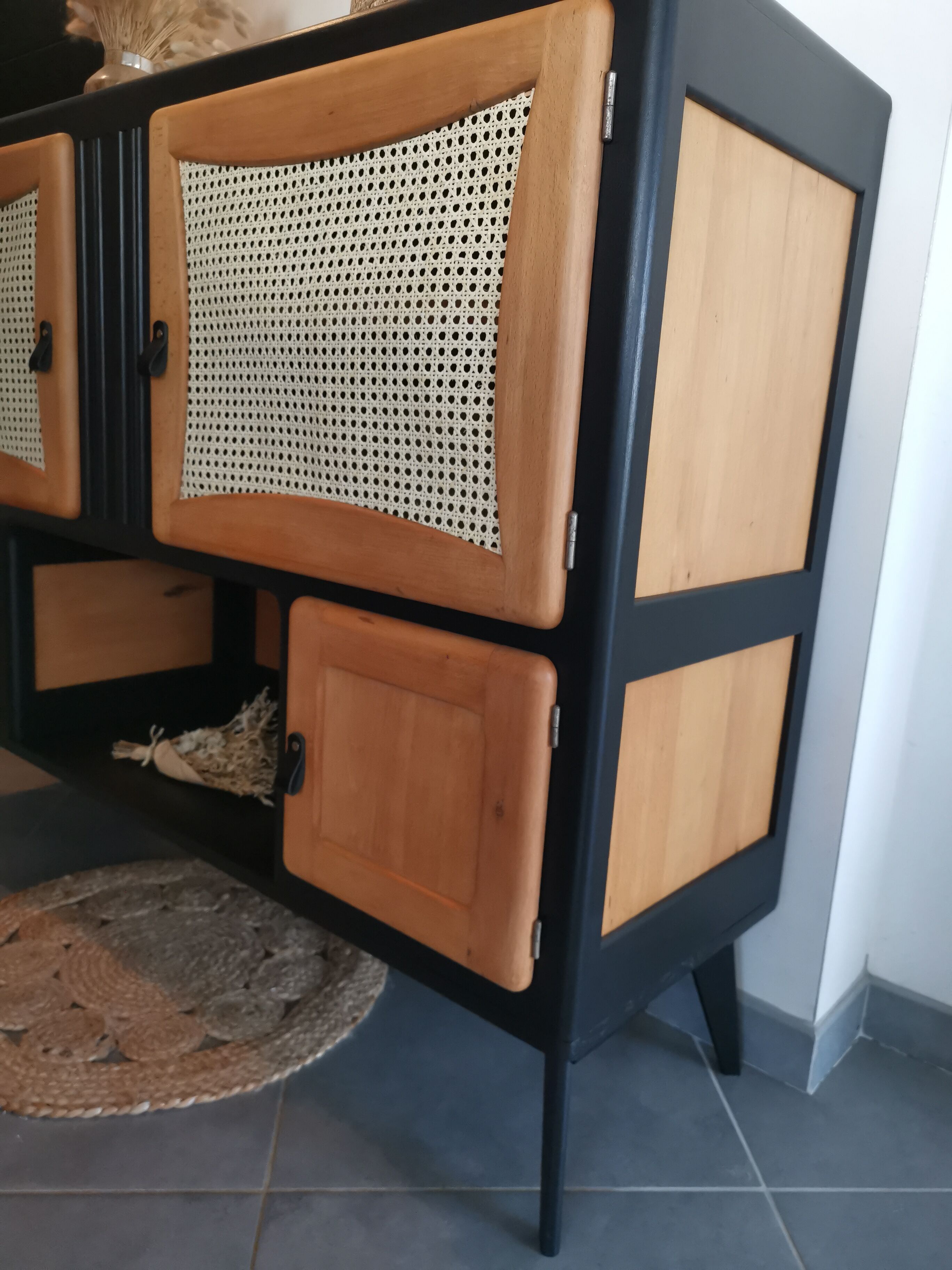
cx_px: 476
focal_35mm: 27
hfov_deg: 51.4
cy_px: 635
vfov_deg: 65.3
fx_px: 990
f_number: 1.8
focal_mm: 5.58
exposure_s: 1/50
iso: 400
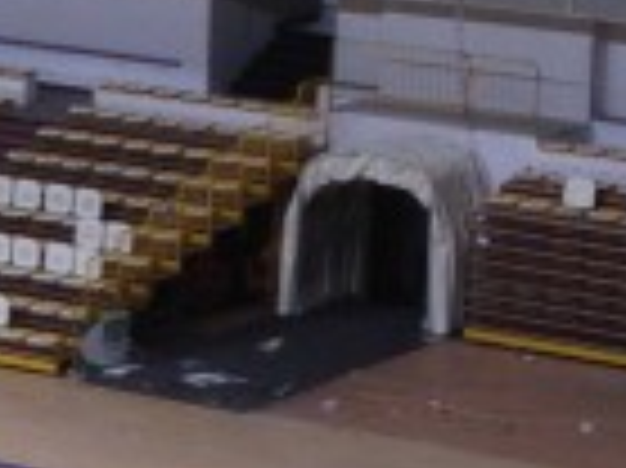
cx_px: -545
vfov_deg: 6.1
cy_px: 112
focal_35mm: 243
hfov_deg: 7.9
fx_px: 4391
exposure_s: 1/60
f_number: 2.4
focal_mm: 4.12
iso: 64
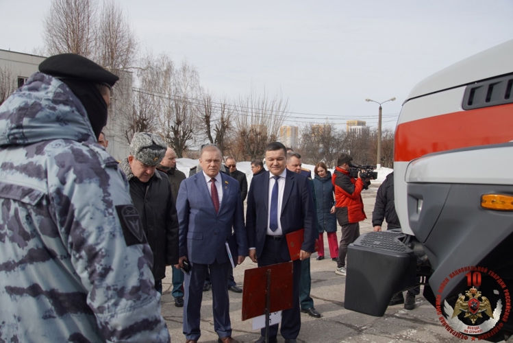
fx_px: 492
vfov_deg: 38.4
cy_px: 172
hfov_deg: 55.1
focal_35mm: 34
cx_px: 256
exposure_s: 1/800
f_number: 5
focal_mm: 23
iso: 100
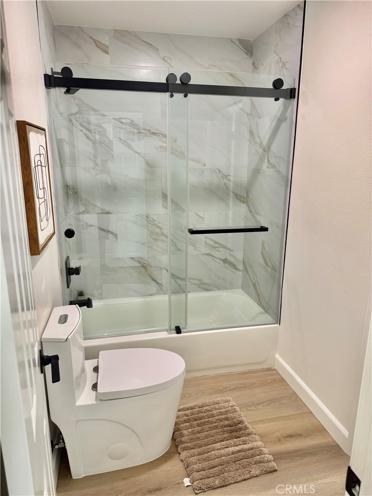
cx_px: 186
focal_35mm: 24
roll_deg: -1.3
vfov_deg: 71.6
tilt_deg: -13.2
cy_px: 248
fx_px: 344
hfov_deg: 56.8
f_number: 1.78
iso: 100
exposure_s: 1/60
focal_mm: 6.76
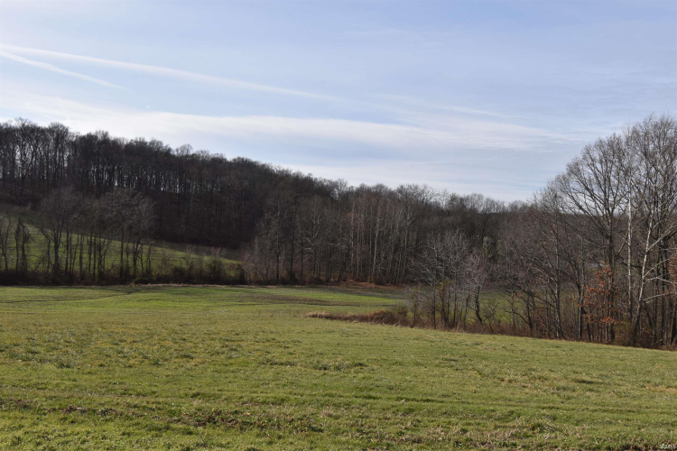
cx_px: 338
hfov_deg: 61.9
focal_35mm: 30
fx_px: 564
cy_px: 226
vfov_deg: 43.6
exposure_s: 1/200
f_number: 11
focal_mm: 20
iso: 100
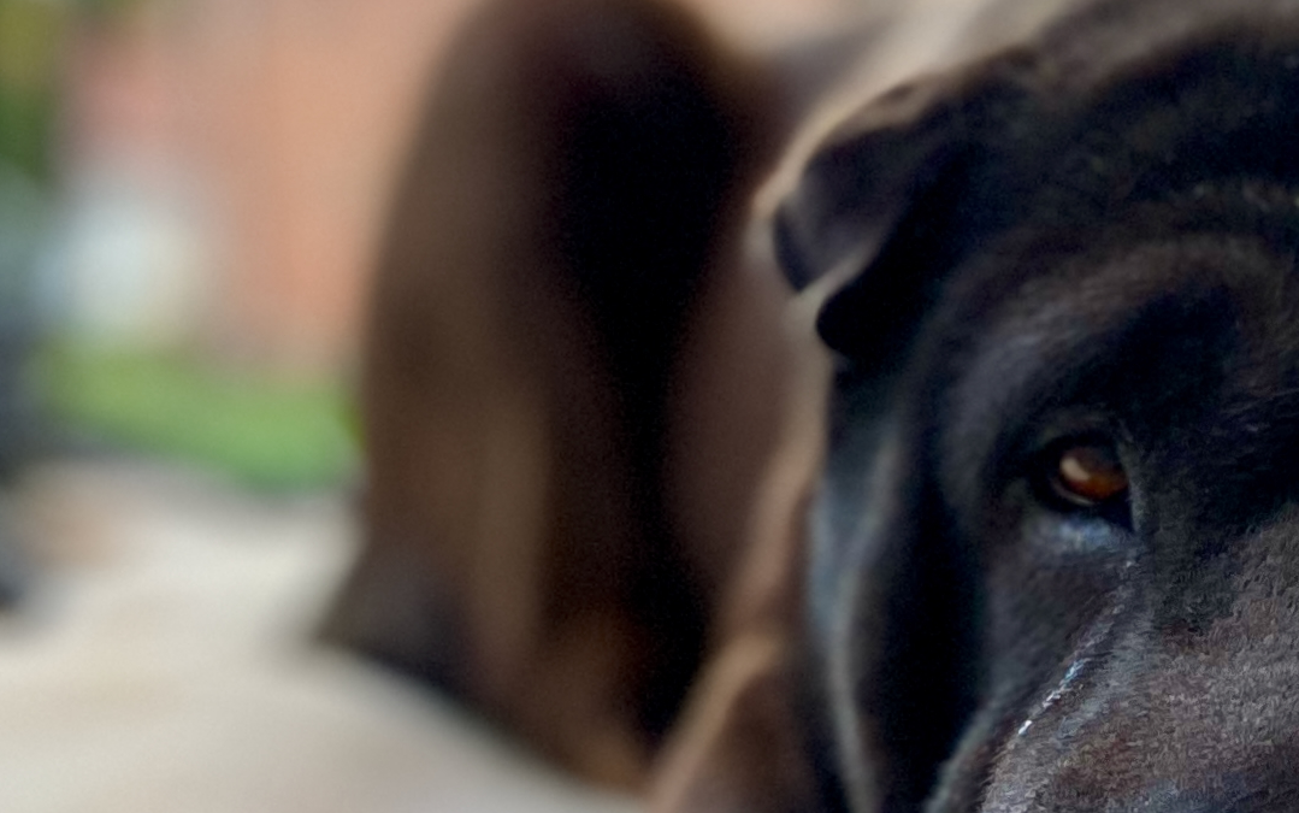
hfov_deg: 20.9
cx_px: 1102
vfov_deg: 13.0
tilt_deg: -9.0
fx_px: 3470
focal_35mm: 98
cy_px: 950
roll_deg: +1.7
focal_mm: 4.25
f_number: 1.8
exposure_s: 1/121
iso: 100
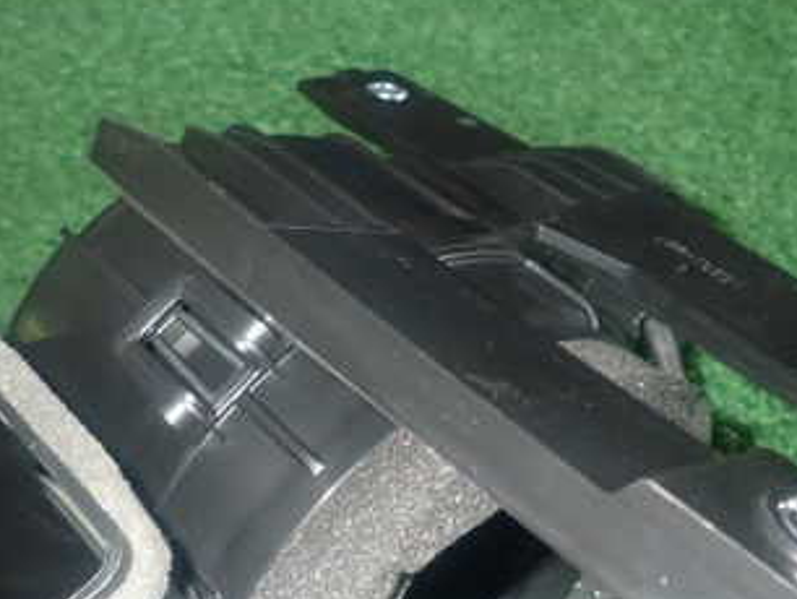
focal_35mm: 49
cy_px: 469
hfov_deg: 38.9
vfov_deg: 29.1
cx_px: 383
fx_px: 1129
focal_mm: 4.5
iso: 800
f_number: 5.6
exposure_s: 1/30
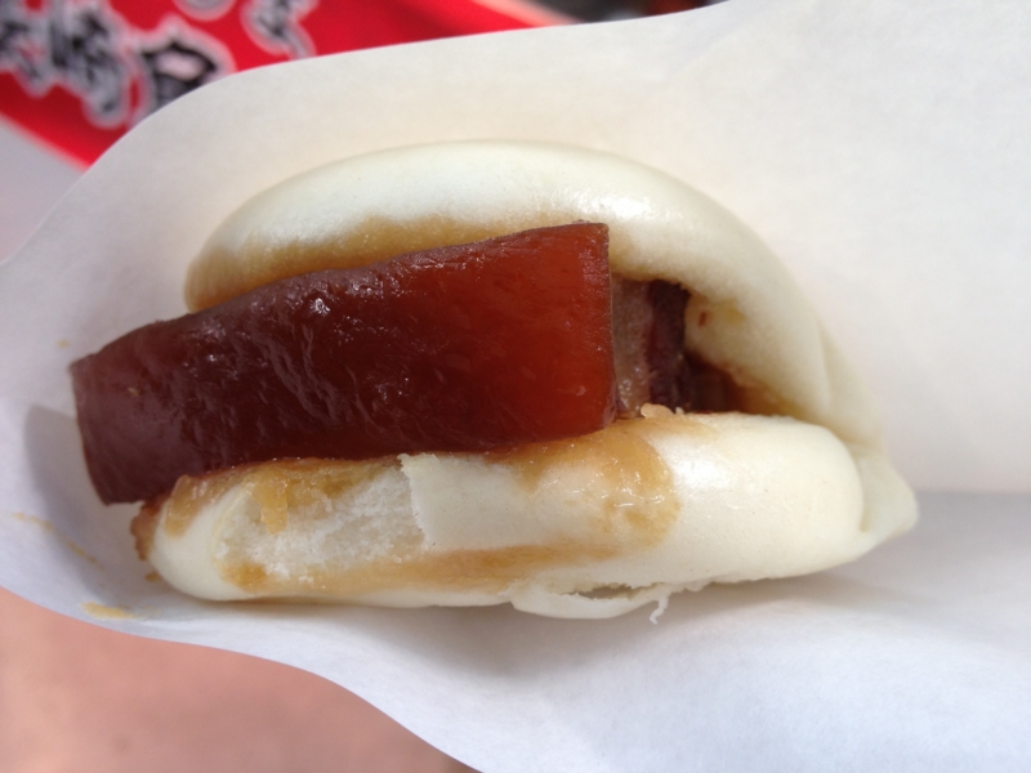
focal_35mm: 35
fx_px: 1042
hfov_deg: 52.6
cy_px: 386
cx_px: 516
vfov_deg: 40.7
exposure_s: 1/30
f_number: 2.4
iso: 80
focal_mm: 4.28
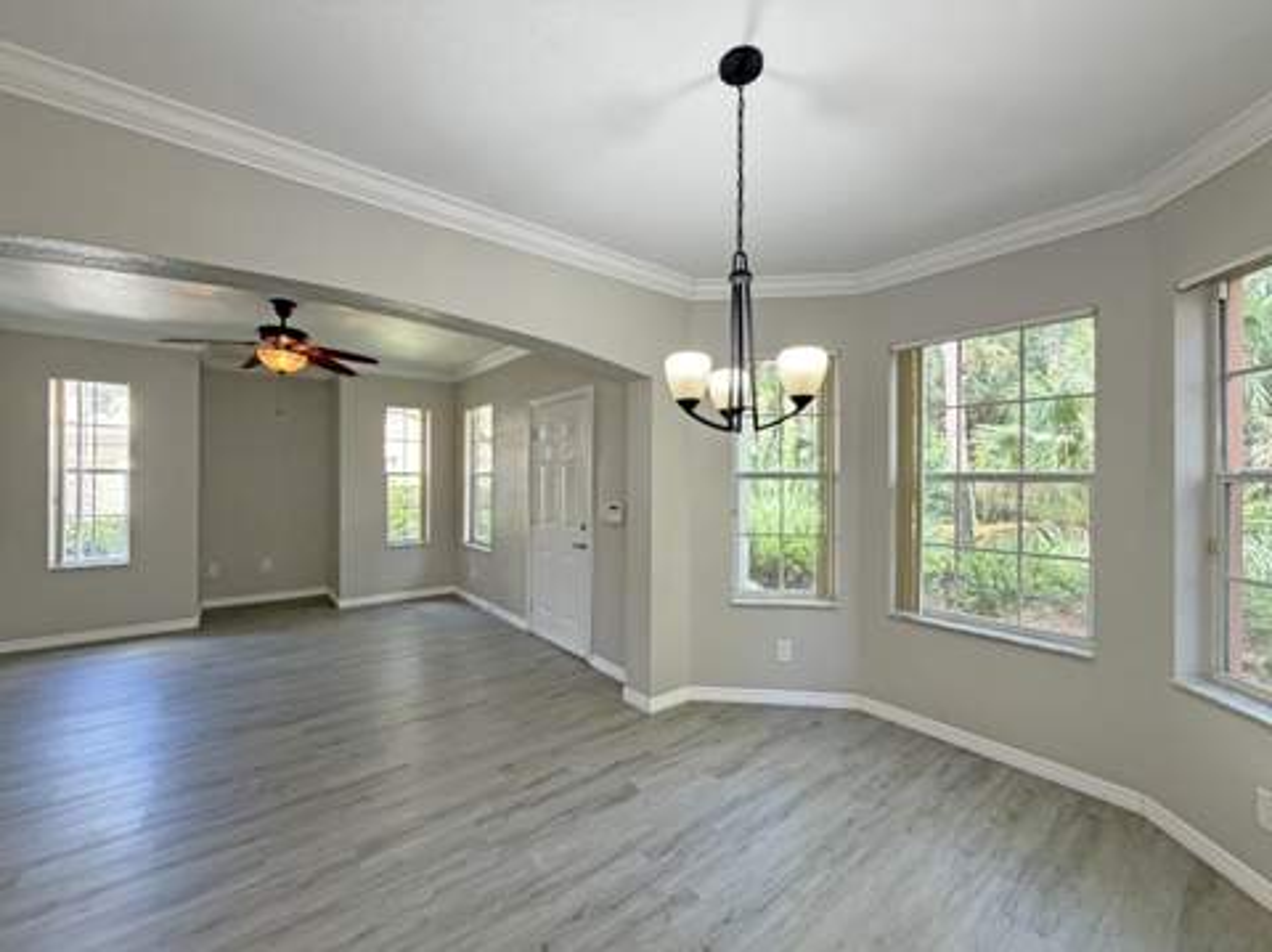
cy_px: 476
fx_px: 514
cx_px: 636
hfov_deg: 102.1
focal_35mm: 14
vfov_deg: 85.6
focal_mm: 2.22
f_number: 2.2
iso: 320
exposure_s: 1/120
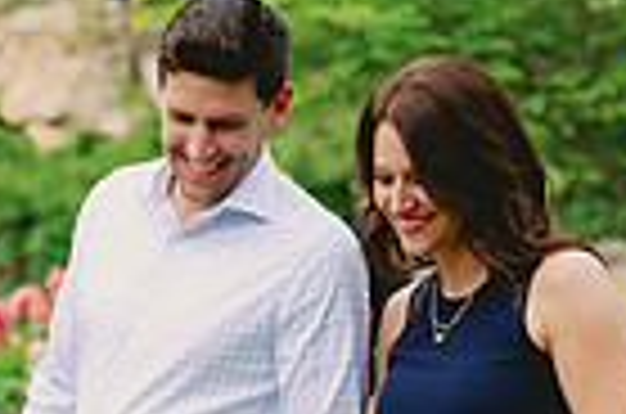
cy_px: 472
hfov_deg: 9.7
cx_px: -167
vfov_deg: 6.5
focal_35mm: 209
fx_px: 3626
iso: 400
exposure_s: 1/1250
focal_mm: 50
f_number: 2.5
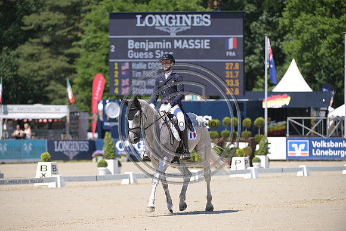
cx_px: 173
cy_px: 116
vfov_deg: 5.7
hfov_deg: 8.6
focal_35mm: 240
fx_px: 2307
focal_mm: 240
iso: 280
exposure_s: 1/1250
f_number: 5
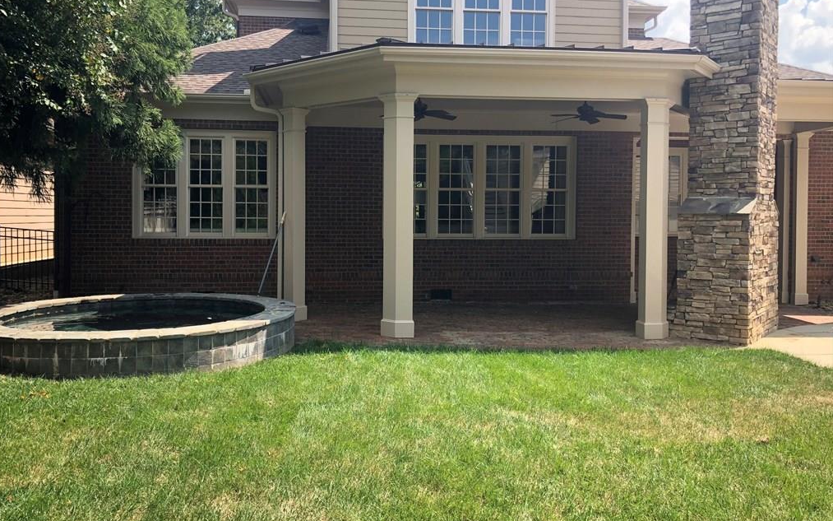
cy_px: 227
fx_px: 681
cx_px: 414
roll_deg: -0.3
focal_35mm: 30
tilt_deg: -1.2
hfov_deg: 62.9
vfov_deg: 41.8
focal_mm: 3.99
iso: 20
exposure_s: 1/714
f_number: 1.8
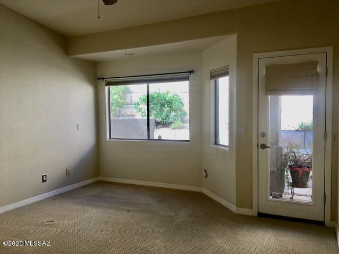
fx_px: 284
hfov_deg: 61.7
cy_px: 127
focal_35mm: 29
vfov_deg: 48.2
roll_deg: +1.0
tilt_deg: -2.7
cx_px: 170
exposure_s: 1/206
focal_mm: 4.15
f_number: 2.2
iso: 25
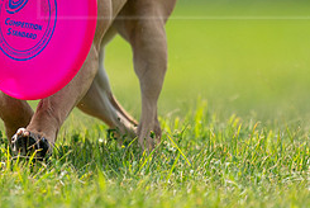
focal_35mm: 1420
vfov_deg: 1.0
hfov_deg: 1.5
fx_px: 12242
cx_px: 158
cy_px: -1
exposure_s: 1/4000
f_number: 6.3
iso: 1250
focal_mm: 600
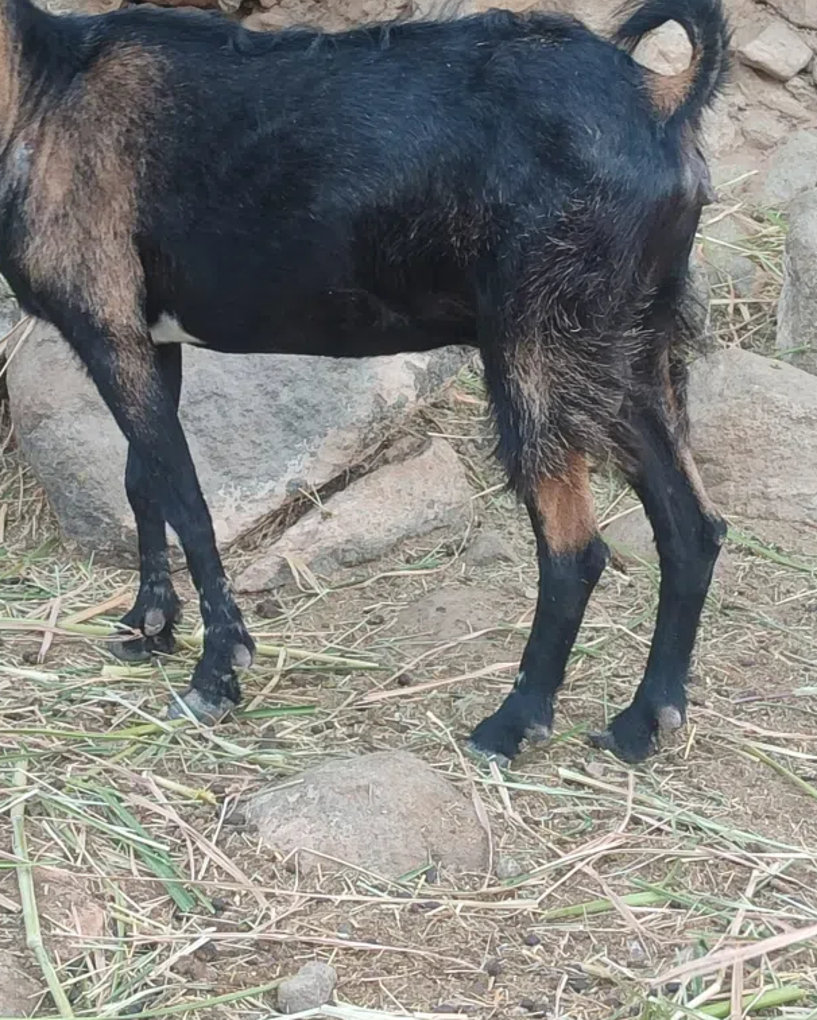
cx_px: 379
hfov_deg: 34.1
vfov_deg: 41.2
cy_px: 302
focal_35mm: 44
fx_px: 1329
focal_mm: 5.95
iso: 332
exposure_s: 1/50
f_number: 1.89
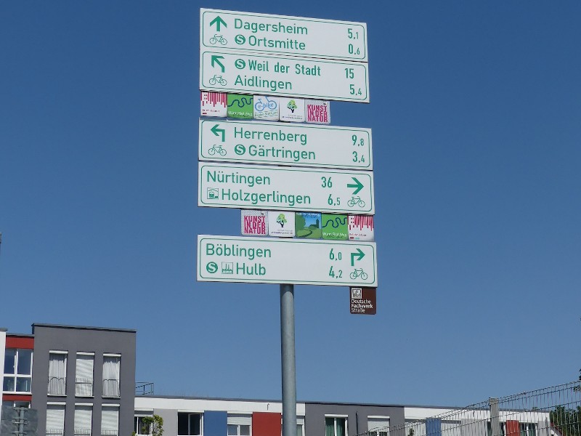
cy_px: 218
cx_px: 290
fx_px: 839
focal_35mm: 50
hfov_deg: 38.2
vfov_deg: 29.1
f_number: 4
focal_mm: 9.1
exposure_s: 1/2000
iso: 100
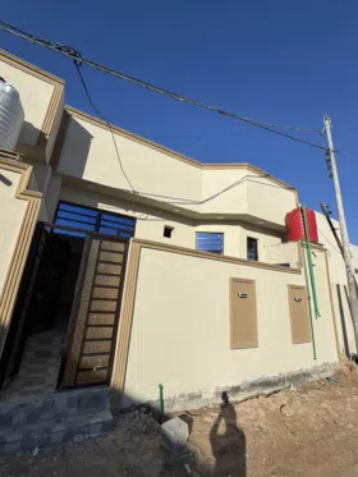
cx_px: 173
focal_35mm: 15
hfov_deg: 81.7
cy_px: 229
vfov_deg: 98.1
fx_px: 207
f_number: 2.2
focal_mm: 2.22
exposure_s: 1/3906
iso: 40
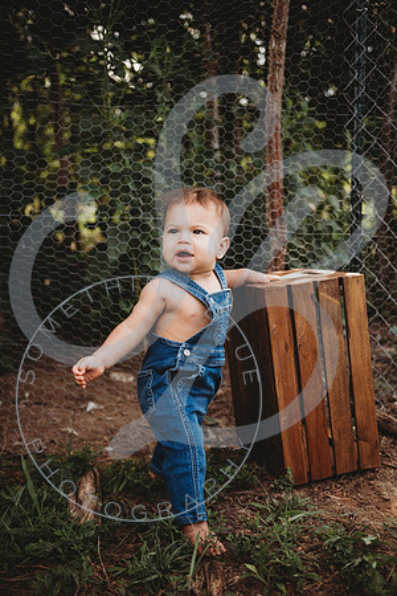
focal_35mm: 38
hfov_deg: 35.1
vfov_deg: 50.7
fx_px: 629
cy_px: 298
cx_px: 198
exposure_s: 1/250
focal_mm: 38
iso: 100
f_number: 2.8
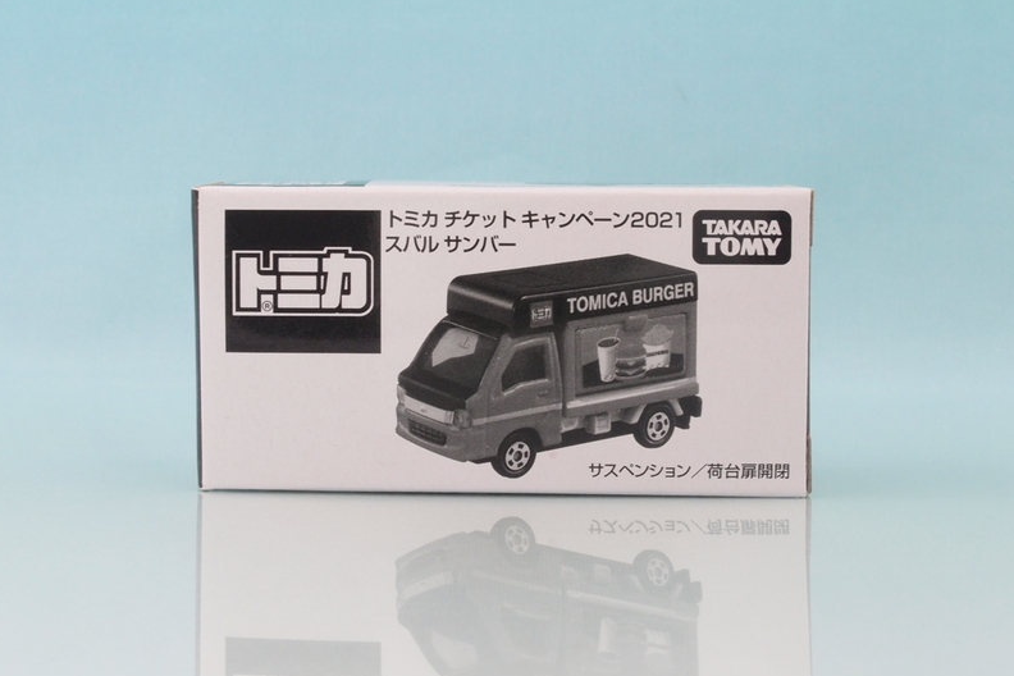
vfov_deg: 21.6
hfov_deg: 31.9
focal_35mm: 63
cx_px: 504
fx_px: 1774
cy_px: 332
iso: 100
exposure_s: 1
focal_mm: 12.88
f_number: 8
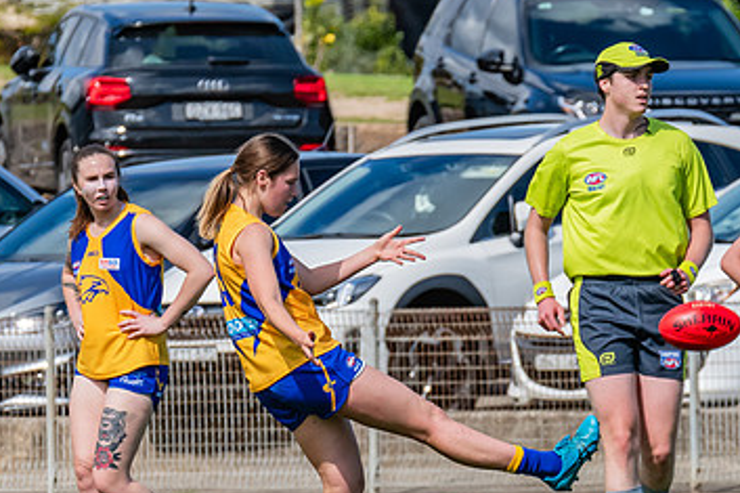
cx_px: 361
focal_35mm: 837
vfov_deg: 1.6
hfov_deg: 2.5
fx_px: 17196
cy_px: 341
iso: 800
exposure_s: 1/1600
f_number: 10
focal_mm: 330
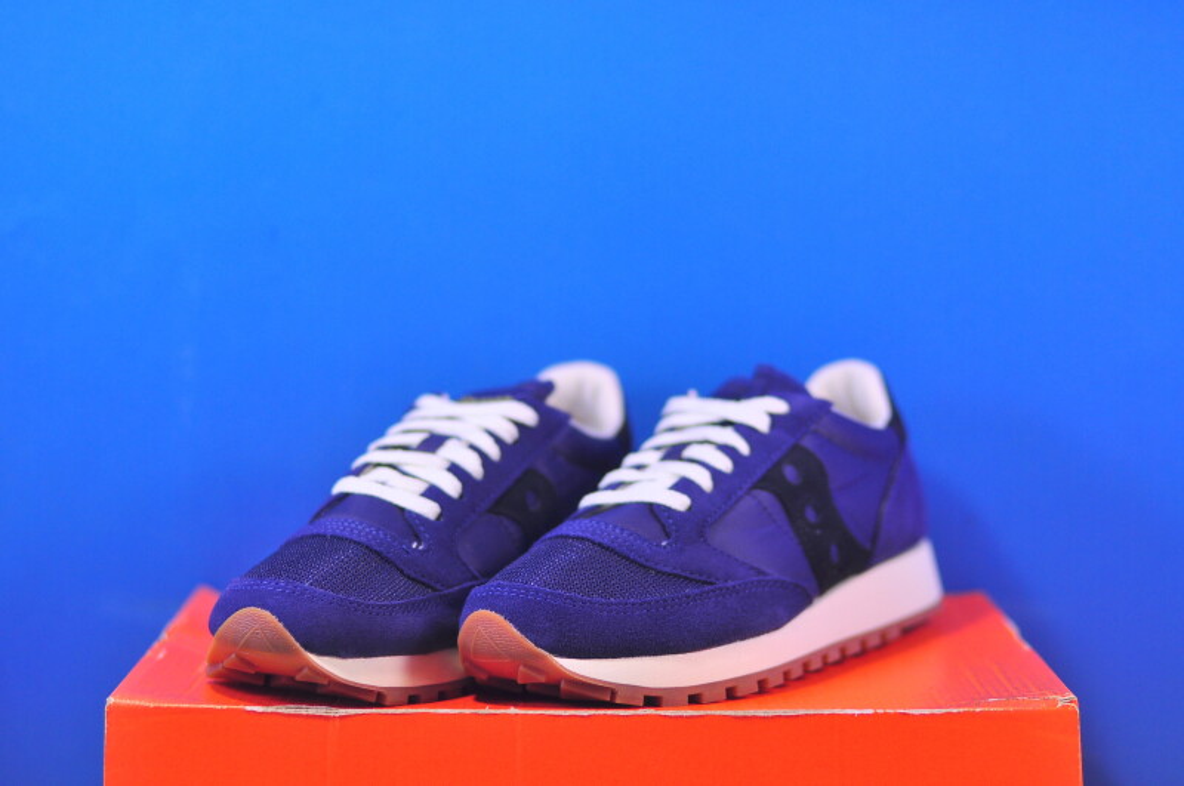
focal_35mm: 75
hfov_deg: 27.0
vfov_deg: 18.1
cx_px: 592
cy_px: 393
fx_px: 2463
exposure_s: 1/320
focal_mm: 50
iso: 250
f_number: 2.2
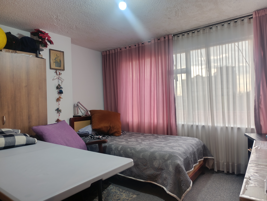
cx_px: 134
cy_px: 100
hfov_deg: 73.8
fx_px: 178
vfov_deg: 59.0
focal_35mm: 23
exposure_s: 1/40
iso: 500
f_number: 1.6
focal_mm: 6.14
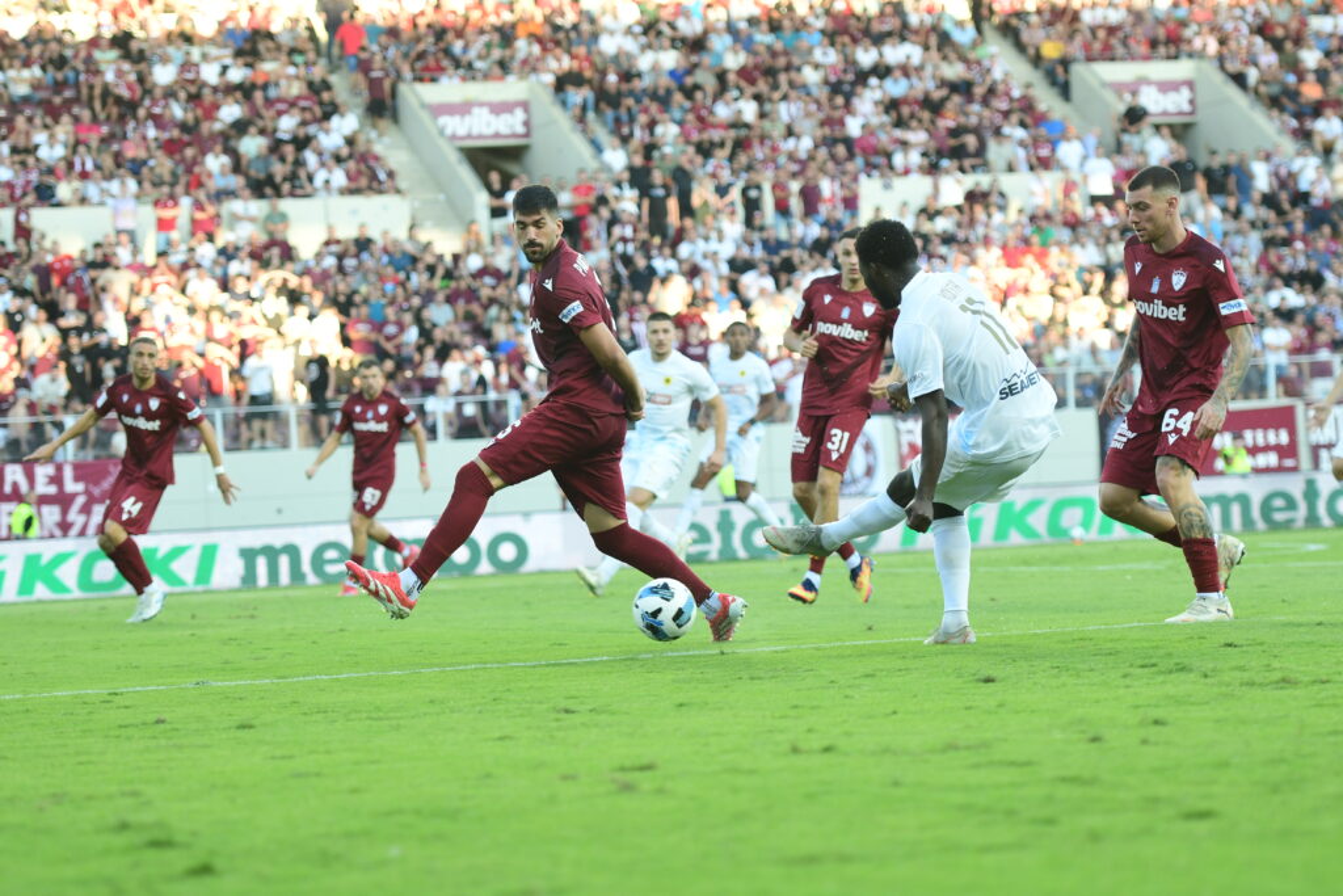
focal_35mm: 138
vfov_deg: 9.9
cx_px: 672
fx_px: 5149
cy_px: 448
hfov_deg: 14.9
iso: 500
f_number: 2.8
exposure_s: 1/1000
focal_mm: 92
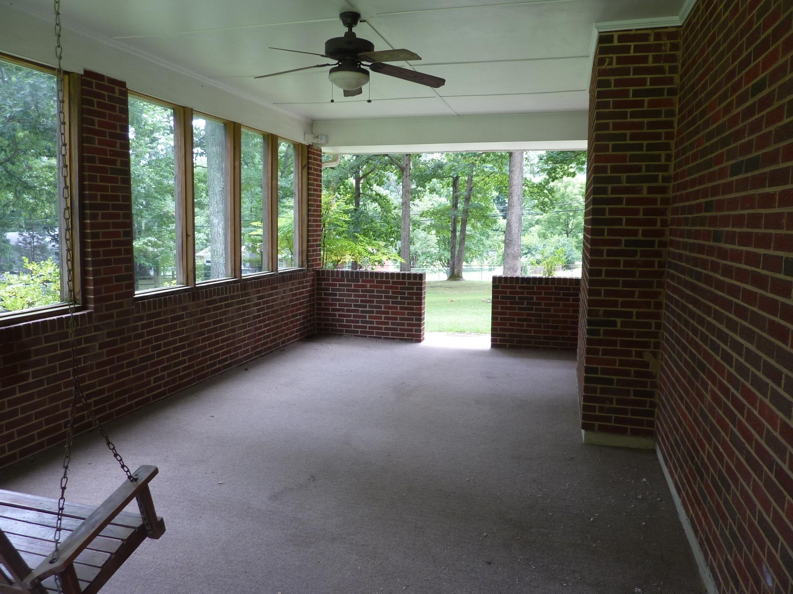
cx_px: 396
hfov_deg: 69.4
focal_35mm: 25
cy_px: 297
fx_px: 573
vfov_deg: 54.9
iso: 80
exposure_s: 1/40
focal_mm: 4.1
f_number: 3.3
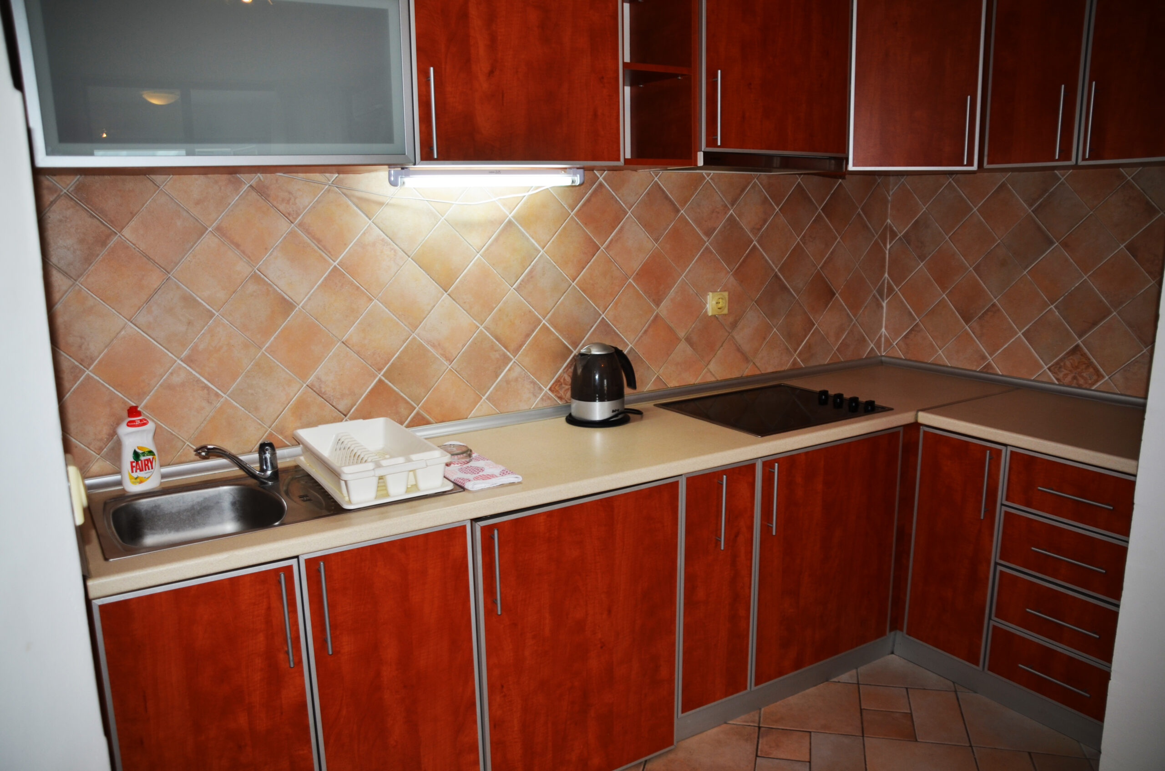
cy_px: 386
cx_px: 582
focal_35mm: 27
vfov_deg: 47.7
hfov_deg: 67.5
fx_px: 872
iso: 125
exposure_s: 1/60
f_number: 3.5
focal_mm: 18
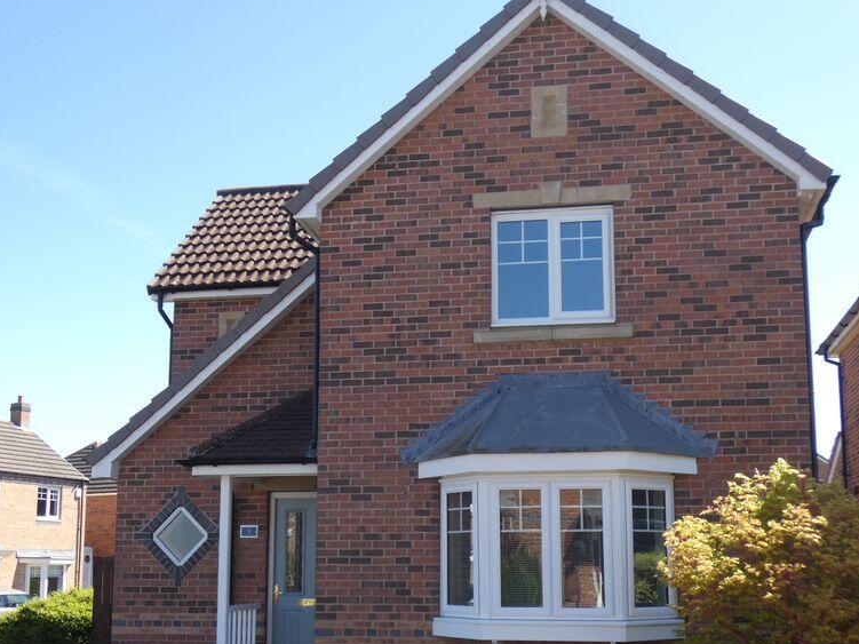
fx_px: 1117
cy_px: 403
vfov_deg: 32.0
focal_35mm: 45
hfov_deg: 42.1
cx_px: 419
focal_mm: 6
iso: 80
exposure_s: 1/320
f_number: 3.4
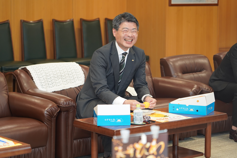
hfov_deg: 19.5
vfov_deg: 13.0
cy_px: 79
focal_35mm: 105
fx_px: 691
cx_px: 118
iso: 2000
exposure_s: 1/160
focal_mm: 105
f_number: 4
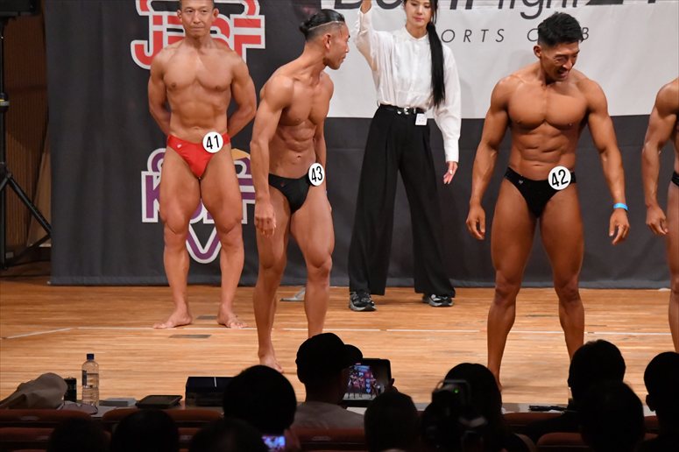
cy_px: 226
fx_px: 4807
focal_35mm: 255
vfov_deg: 5.4
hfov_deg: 8.1
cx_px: 340
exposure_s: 1/400
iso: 9000
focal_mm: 170
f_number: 5.6
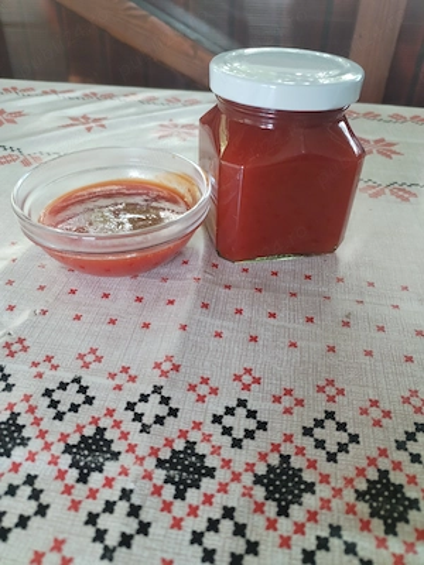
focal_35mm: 26
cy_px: 282
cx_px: 212
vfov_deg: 67.3
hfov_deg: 53.1
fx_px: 425
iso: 408
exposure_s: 1/33.3
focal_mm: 4.75
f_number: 1.8
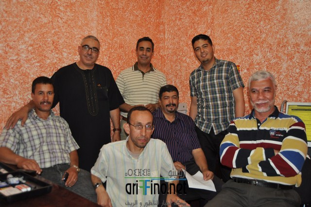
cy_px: 104
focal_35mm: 30
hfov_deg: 62.0
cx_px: 156
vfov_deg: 43.5
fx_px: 259
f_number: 3.5
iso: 800
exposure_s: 1/60
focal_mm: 20
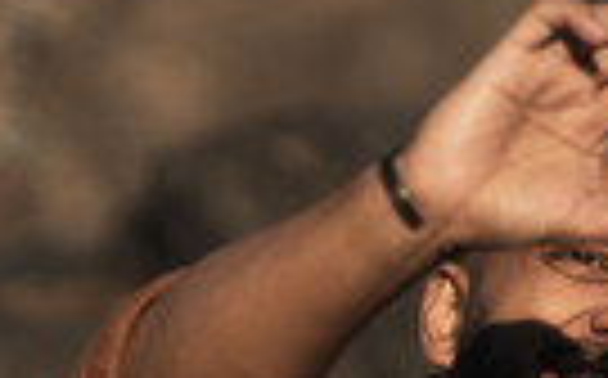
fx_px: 6653
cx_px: 640
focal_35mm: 402
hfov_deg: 5.2
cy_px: 353
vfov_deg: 3.3
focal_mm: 133
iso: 250
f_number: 3.2
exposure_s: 1/6400
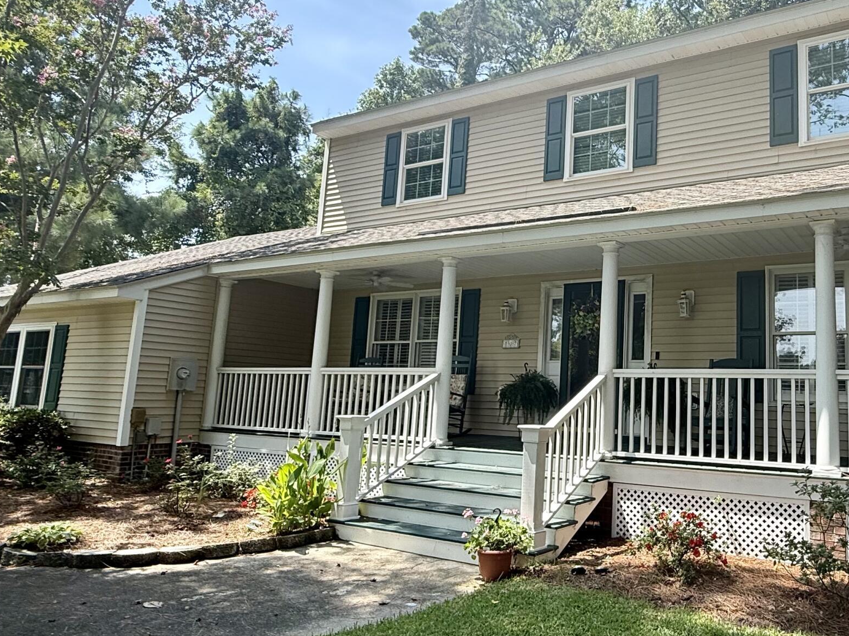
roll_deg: -1.2
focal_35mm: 27
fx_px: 662
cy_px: 307
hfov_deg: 62.5
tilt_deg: +9.2
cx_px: 611
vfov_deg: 51.3
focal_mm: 2.22
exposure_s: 1/651
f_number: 2.2
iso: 64
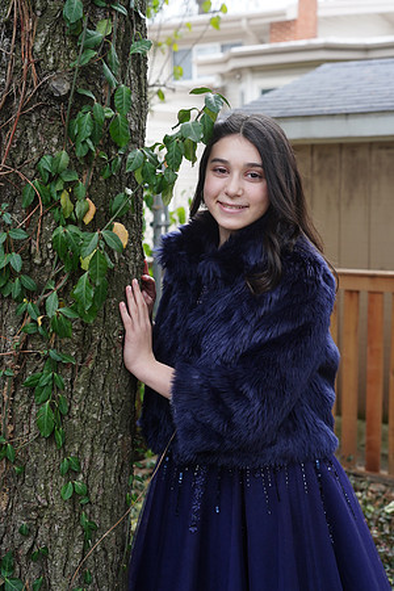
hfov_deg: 26.0
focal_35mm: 52
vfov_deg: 38.2
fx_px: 854
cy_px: 296
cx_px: 197
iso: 500
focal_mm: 52
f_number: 5.6
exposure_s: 1/100
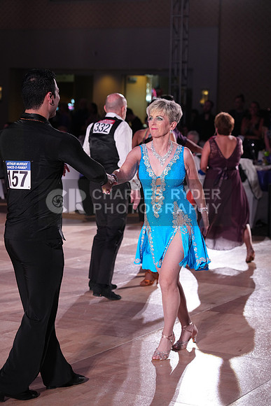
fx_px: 970
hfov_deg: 15.9
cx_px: 136
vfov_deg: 23.6
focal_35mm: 86
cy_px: 203
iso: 2000
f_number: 4
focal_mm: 86
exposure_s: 1/400
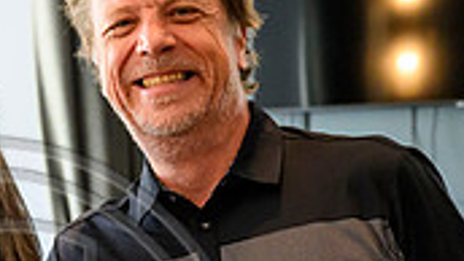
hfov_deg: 11.1
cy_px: 355
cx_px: -35
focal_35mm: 192
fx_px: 2364
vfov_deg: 6.3
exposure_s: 1/400
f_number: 4.5
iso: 5000
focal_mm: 43
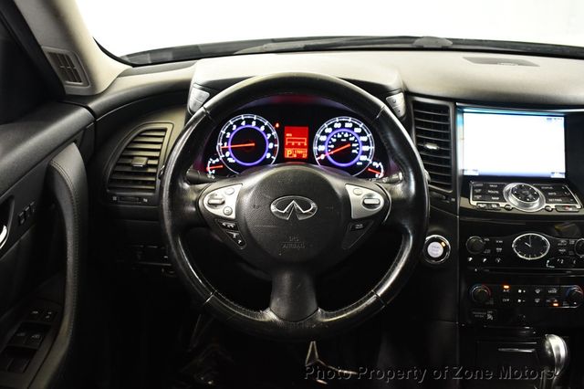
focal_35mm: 36
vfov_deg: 36.8
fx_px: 584
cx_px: 292
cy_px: 194
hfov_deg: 53.2
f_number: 3.8
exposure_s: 1/60
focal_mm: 24
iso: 4000
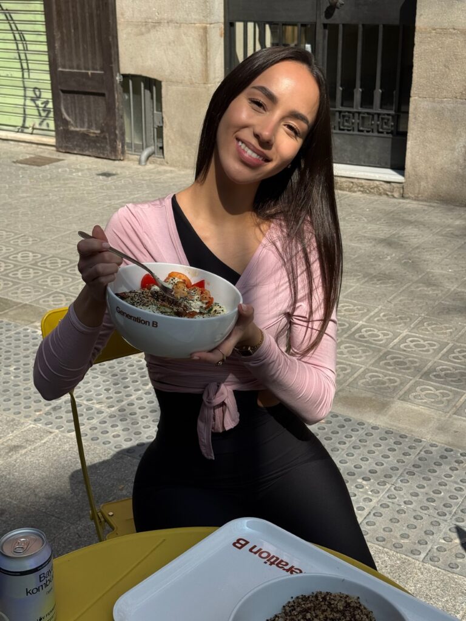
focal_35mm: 48
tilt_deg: -20.1
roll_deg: +1.6
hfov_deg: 30.3
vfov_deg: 39.7
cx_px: 233
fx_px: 862
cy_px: 310
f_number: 1.78
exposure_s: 1/4975
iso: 64
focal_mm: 6.76
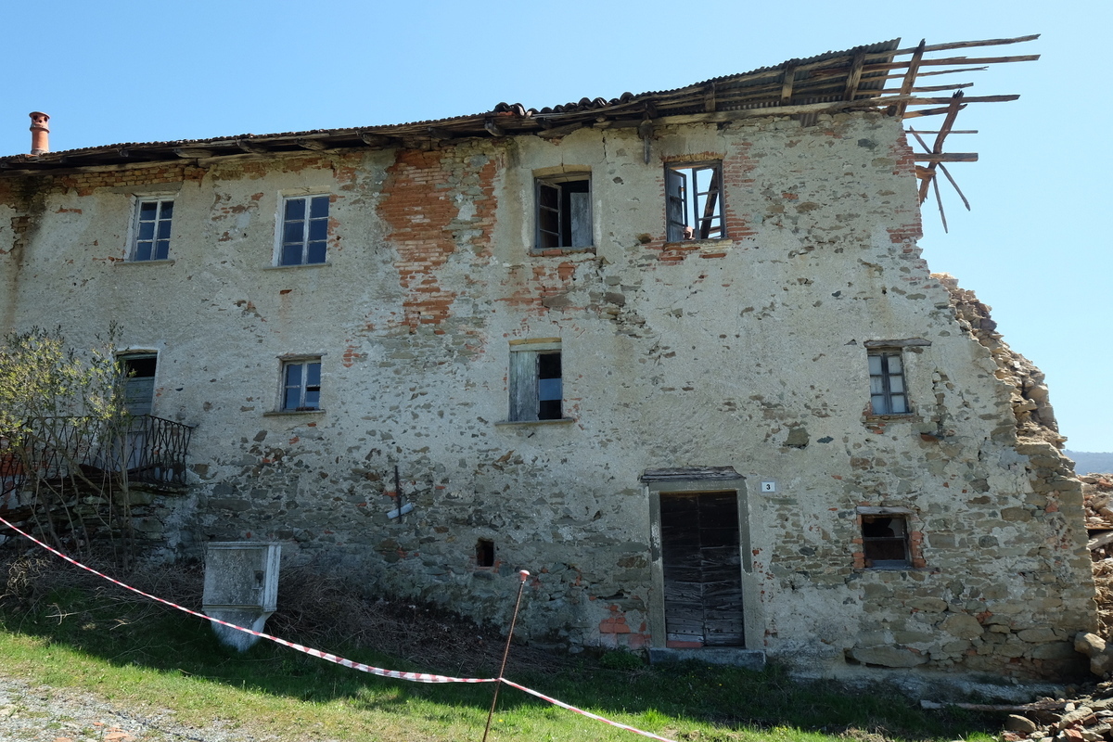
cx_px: 556
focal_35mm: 26
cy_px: 371
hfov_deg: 69.4
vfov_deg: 49.6
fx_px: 804
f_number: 6.4
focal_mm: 17.4
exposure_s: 1/350
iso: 400
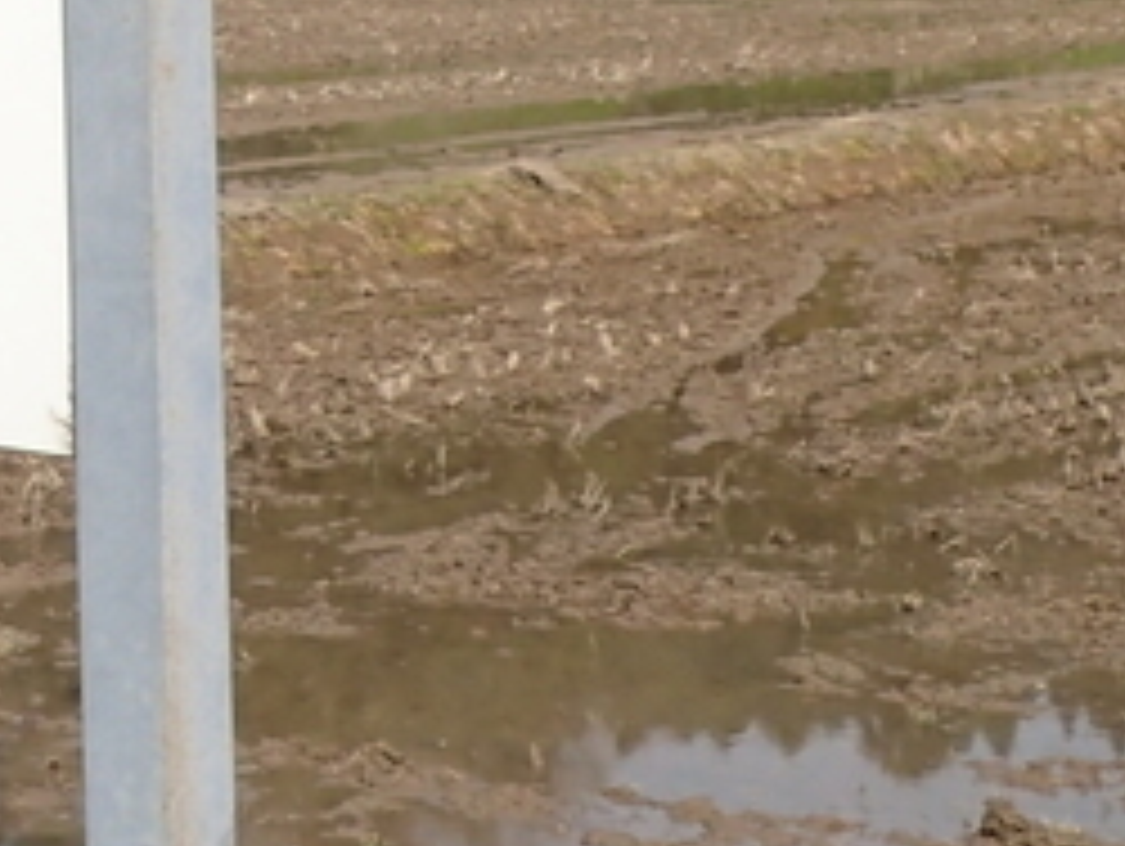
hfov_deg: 14.9
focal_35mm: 120
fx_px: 3904
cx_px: -698
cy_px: -356
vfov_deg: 11.9
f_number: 8
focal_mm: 4.5
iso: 100
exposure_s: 1/200
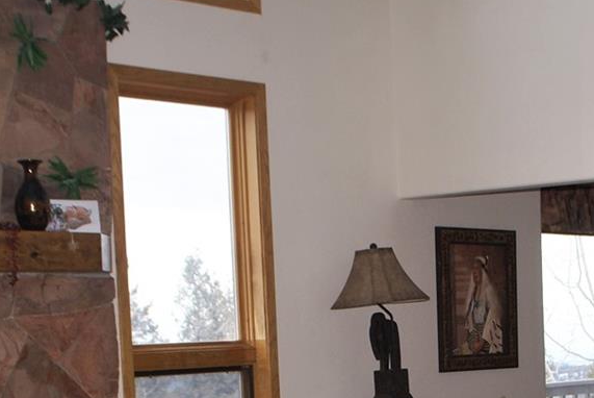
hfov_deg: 23.8
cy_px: 448
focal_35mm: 84
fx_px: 1387
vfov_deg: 15.8
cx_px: 480
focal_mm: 20
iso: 100
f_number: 3.2
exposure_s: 1/125
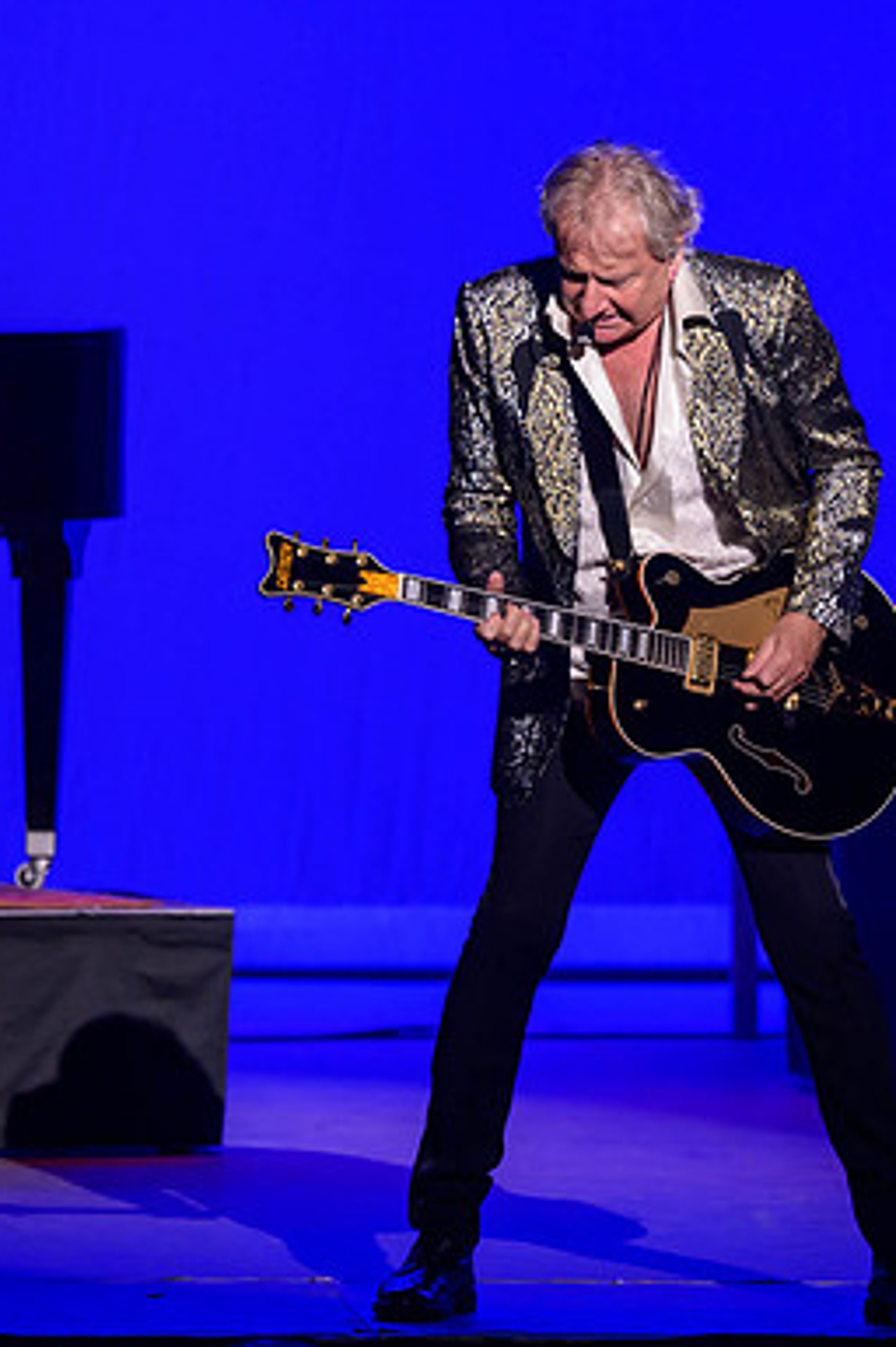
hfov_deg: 2.4
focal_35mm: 578
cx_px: 697
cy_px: 642
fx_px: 21616
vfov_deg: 3.6
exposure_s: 1/200
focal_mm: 300
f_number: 4
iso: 2000
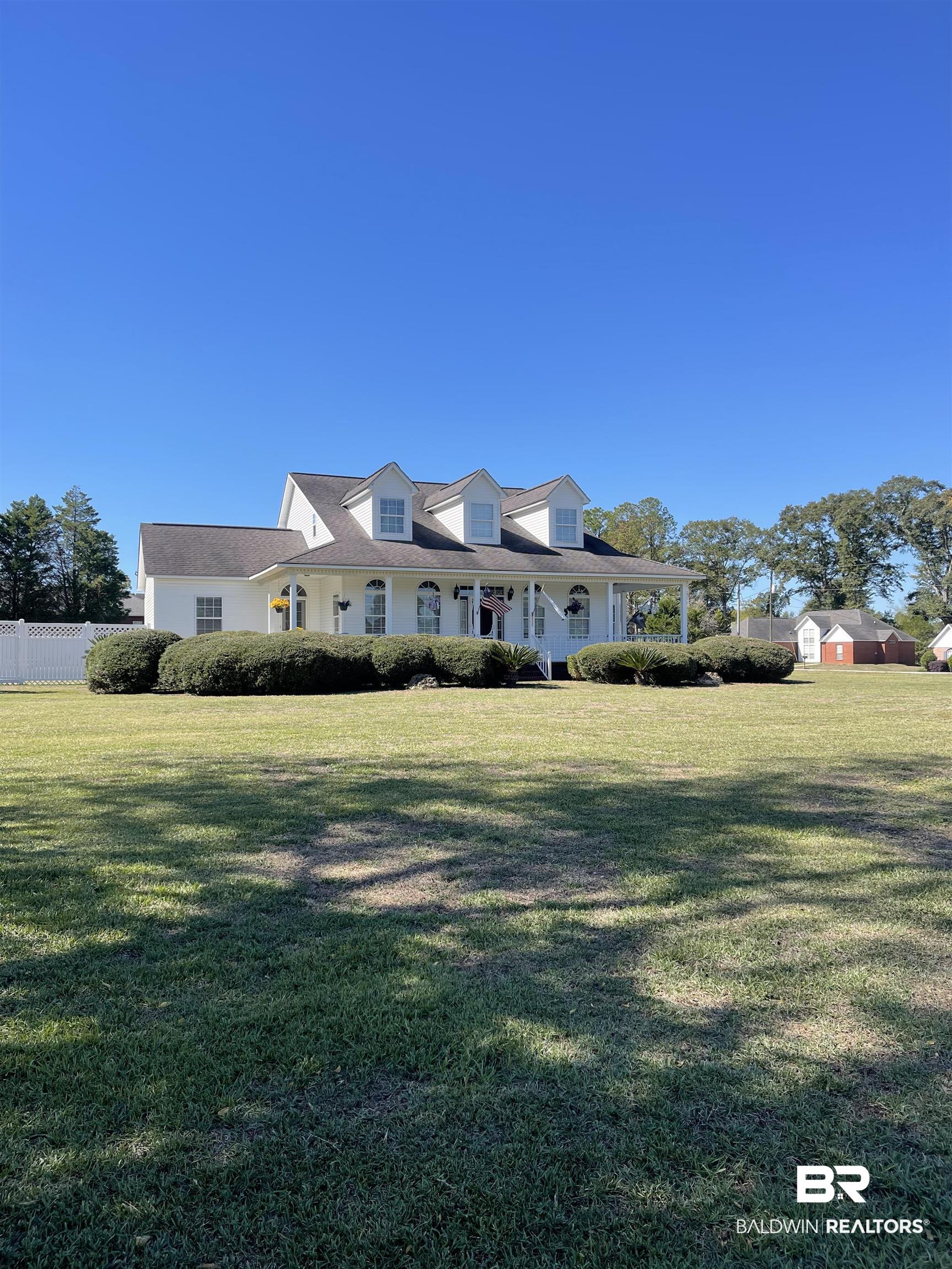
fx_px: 953
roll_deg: +0.6
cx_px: 476
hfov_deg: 53.1
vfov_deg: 67.3
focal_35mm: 26
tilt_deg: +0.7
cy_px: 634
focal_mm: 5.1
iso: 32
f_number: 1.6
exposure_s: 1/2123
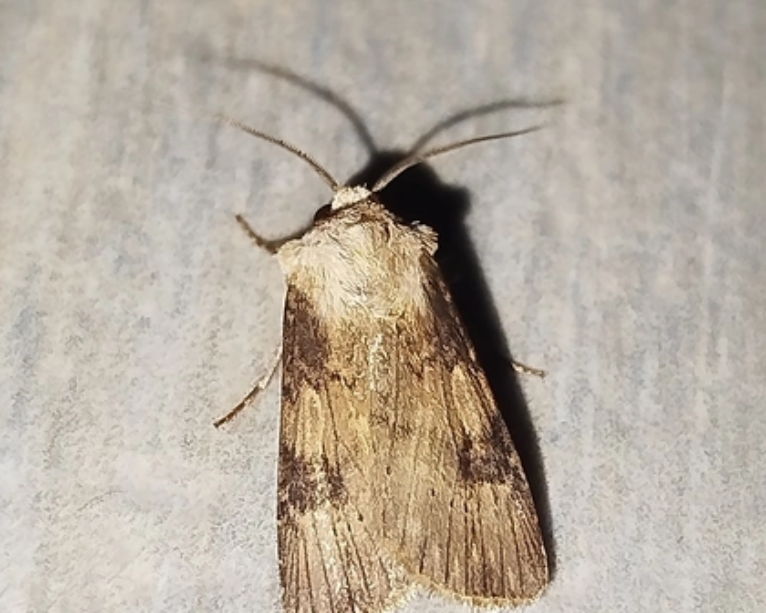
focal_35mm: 110
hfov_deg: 17.5
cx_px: 427
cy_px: 308
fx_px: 2494
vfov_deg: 14.0
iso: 160
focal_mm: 5.31
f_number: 1.7
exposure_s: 1/50
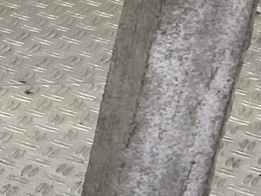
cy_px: 200
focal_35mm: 170
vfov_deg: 8.7
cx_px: -341
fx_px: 1282
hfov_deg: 10.3
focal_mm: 3
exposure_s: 1/120
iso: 25
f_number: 1.8
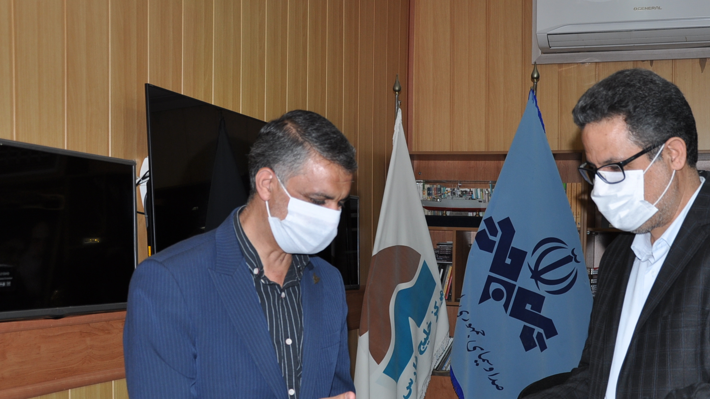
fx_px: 998
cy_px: 276
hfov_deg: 38.9
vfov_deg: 22.5
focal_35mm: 53
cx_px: 451
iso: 200
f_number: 3.8
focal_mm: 24
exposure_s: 1/60
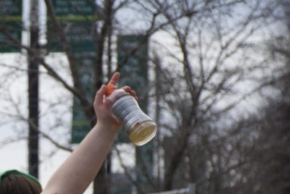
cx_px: -39
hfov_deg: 6.0
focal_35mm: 344
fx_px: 2771
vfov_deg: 4.0
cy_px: 238
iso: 200
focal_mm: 90
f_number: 5.6
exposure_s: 1/640
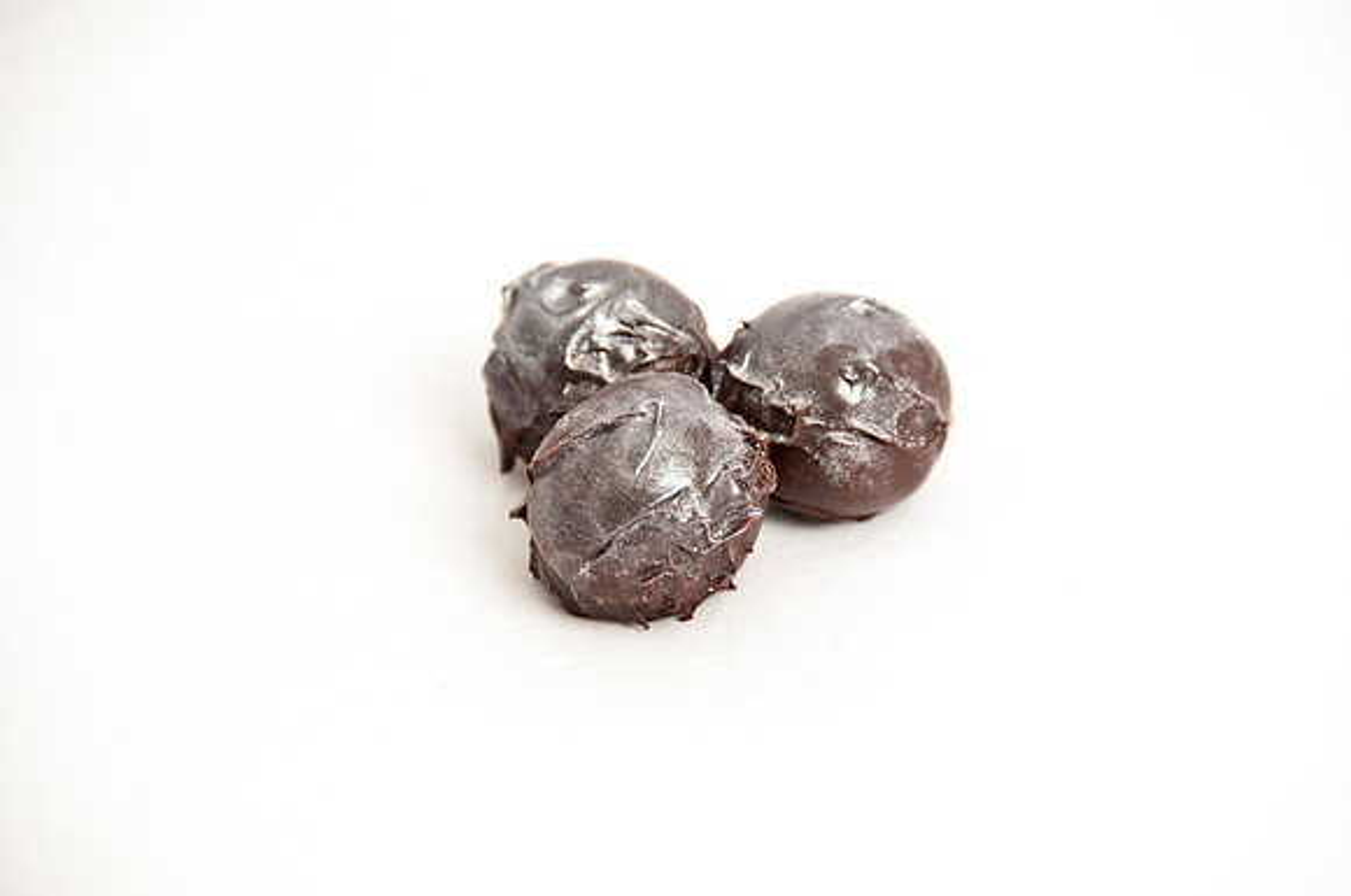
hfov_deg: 6.9
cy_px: 448
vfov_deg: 4.6
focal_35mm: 300
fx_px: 11243
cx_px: 676
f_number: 5.6
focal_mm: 200
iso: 200
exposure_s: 1/8
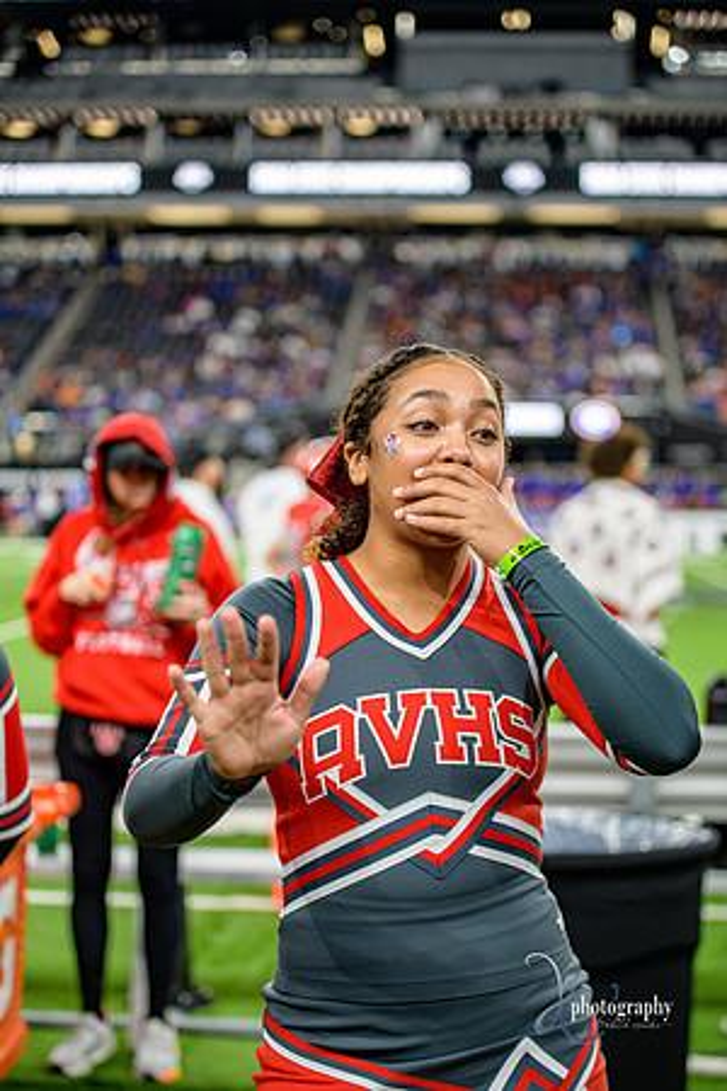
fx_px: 2120
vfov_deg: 28.8
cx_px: 364
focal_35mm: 70
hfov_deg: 19.5
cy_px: 546
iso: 1000
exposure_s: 1/400
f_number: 2.8
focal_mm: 70
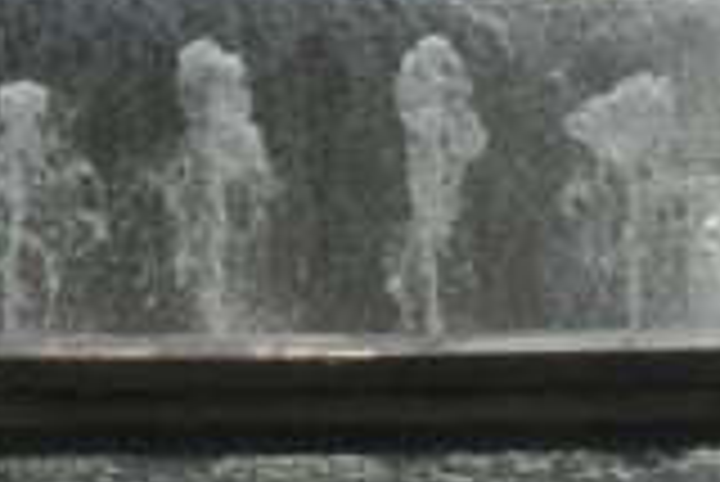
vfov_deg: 8.3
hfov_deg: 11.6
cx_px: -641
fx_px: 3243
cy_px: -284
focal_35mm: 162
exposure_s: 1/125
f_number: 22
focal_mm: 24
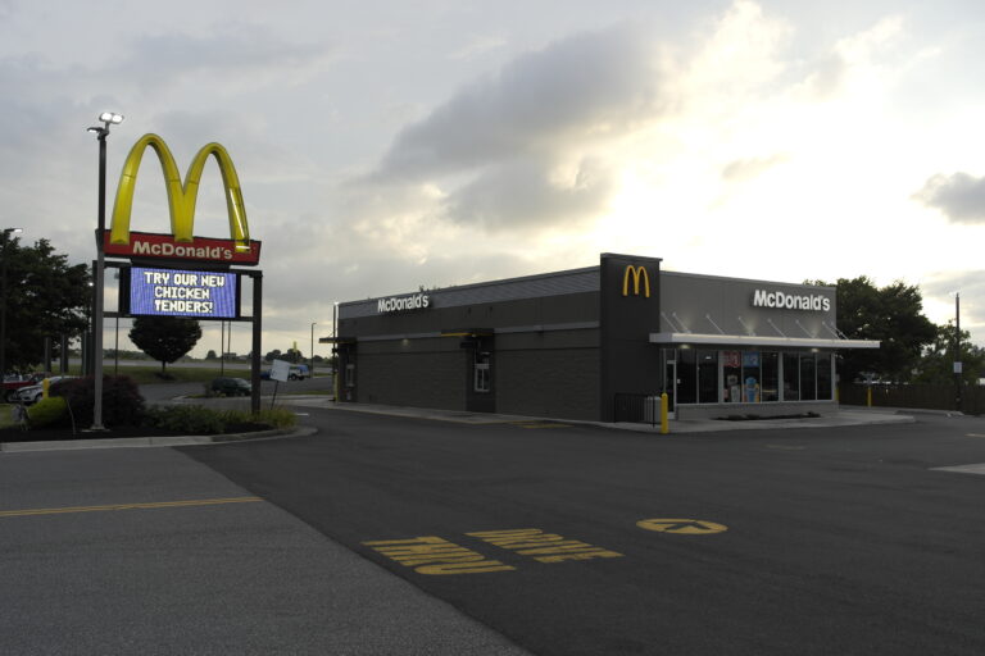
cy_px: 328
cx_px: 492
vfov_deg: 43.6
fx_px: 821
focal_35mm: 30
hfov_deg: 61.9
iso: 100
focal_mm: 20
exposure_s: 1/125
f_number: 4.5
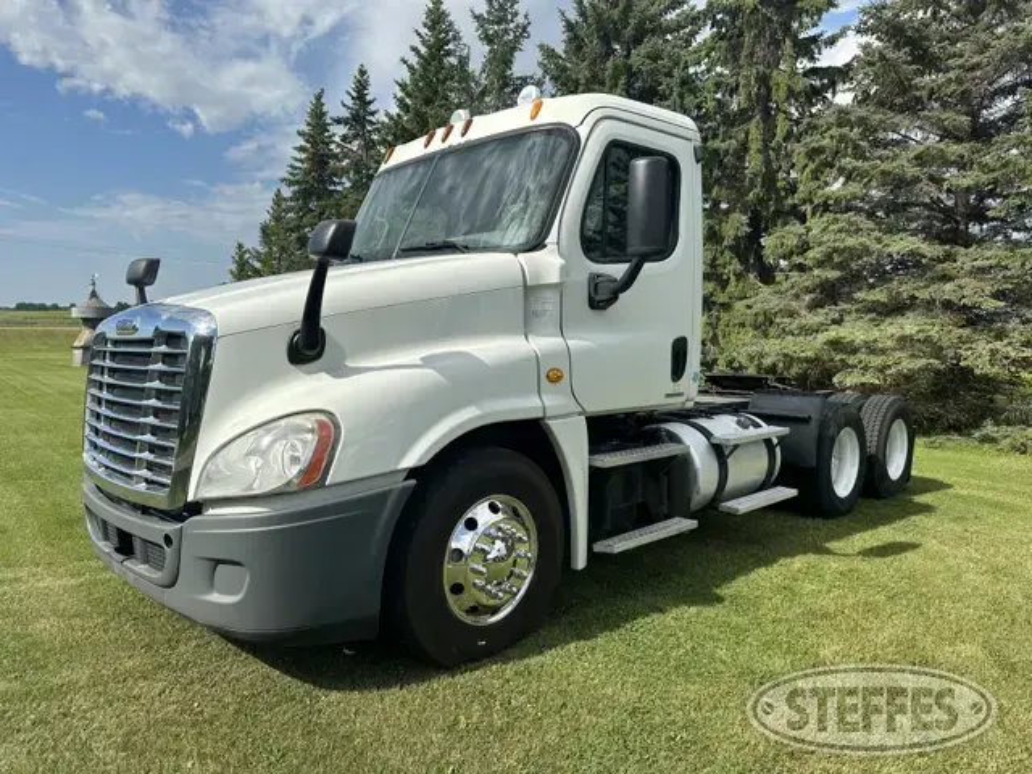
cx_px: 516
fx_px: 716
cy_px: 387
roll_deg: -0.8
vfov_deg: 56.8
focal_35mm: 24
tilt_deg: -7.5
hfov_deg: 71.6
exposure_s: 1/5000
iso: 80
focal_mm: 6.86
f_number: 1.78
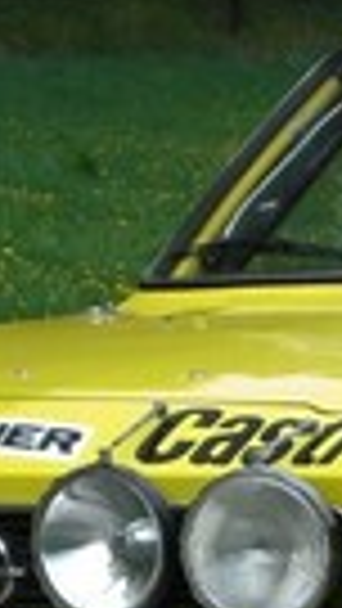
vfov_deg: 7.9
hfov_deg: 4.4
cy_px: 622
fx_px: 4382
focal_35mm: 272
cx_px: 506
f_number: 4
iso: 50
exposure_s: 1/60
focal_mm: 10.4
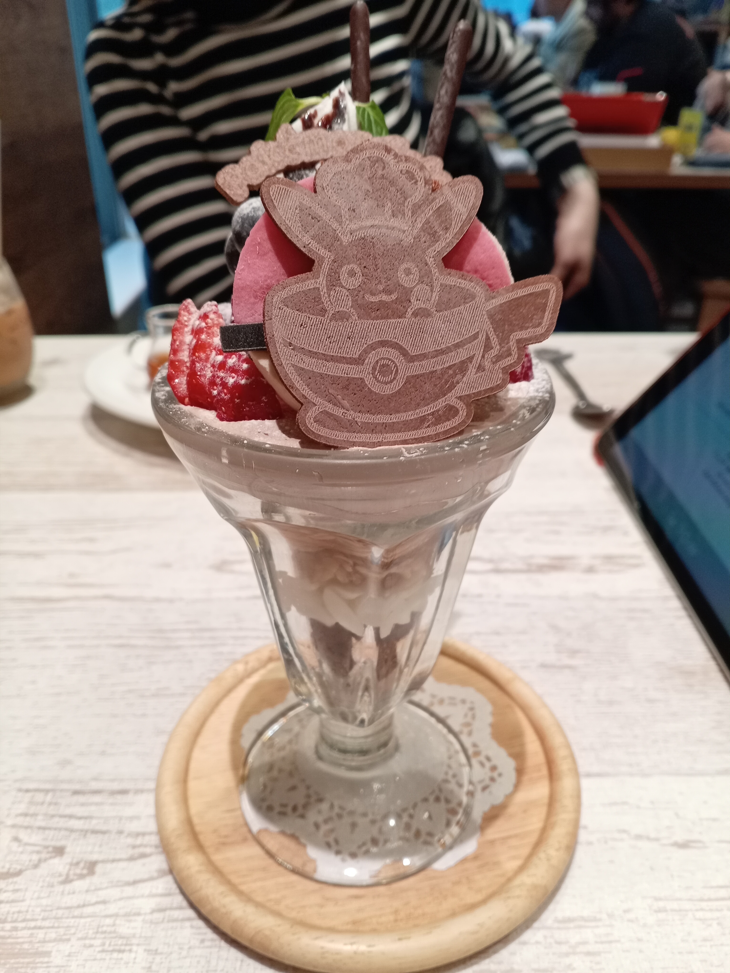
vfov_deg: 65.3
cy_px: 486
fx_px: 759
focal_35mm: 27
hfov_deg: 51.4
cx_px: 365
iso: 187
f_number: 0.95
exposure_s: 1/33.3
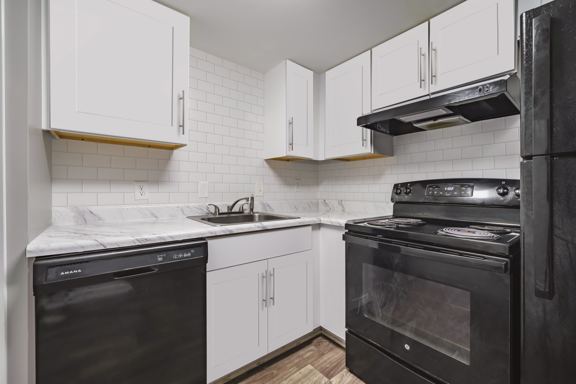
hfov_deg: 104.2
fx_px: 224
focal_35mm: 14
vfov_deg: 81.2
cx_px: 288
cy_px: 192
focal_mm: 14
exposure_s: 1/15
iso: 400
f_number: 11
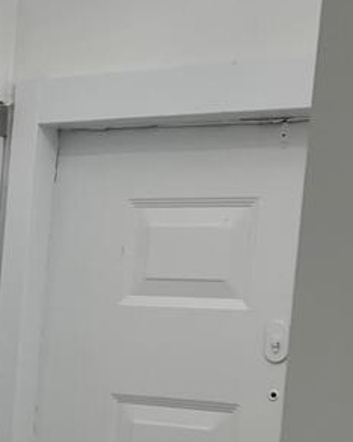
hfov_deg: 13.4
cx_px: -261
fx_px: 1360
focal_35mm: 104
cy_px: 439
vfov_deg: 18.0
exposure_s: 1/120
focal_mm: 5.7
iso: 50
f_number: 1.5
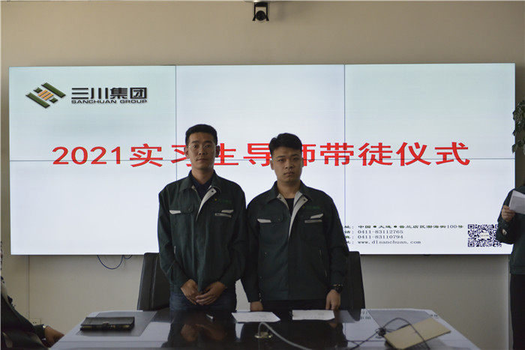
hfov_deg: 33.4
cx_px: 262
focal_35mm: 60
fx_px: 875
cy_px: 175
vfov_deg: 22.6
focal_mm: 60
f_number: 2.8
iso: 3200
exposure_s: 1/2000
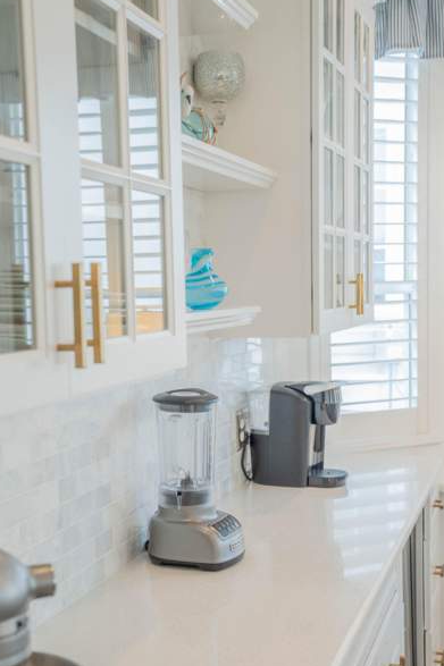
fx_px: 1000
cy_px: 372
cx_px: 218
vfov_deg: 36.8
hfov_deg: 25.0
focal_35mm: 54
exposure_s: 1/100
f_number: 4.5
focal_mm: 44
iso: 1000
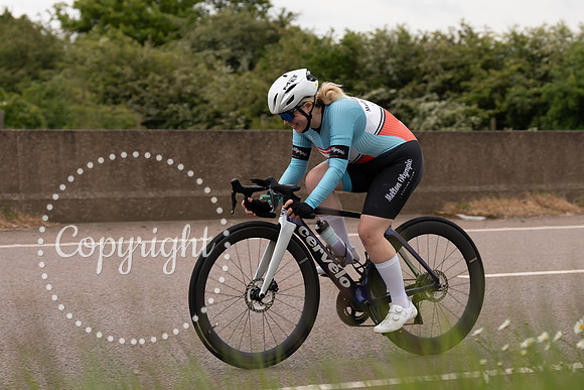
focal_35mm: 109
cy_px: 130
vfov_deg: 12.6
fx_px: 1768
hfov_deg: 18.7
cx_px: 387
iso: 200
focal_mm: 70
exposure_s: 1/1000
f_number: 3.5
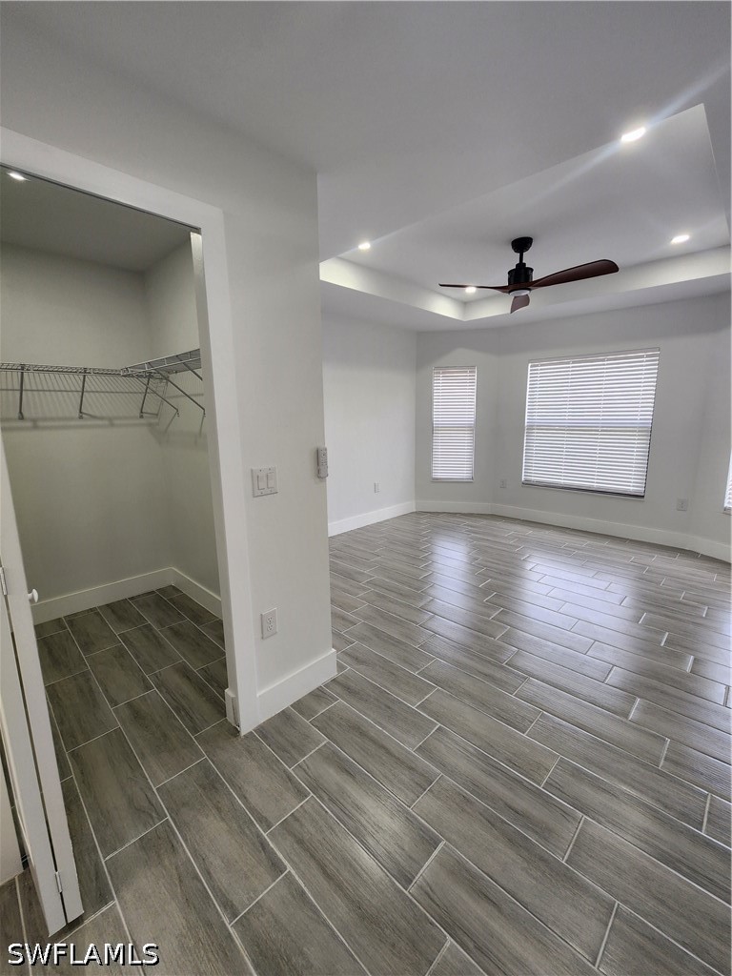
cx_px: 366
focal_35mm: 13
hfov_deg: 89.9
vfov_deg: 106.2
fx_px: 367
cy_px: 488
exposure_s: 1/60
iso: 80
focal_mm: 2.2
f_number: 2.2
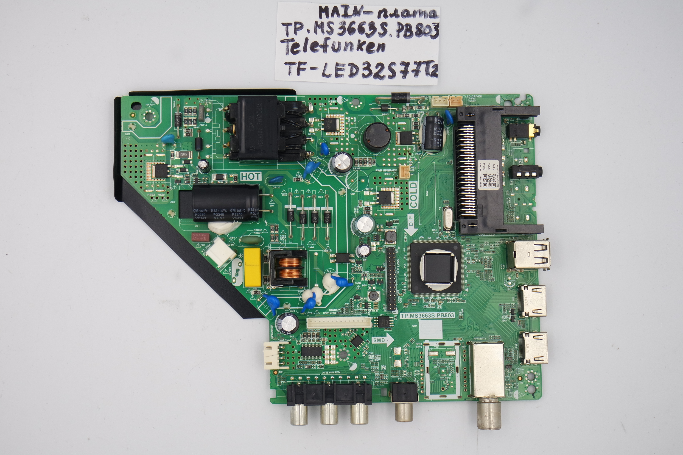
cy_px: 228
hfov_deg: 36.9
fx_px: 1024
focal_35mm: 54
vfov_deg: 25.1
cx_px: 342
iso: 160
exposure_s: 1/125
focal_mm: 20
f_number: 5
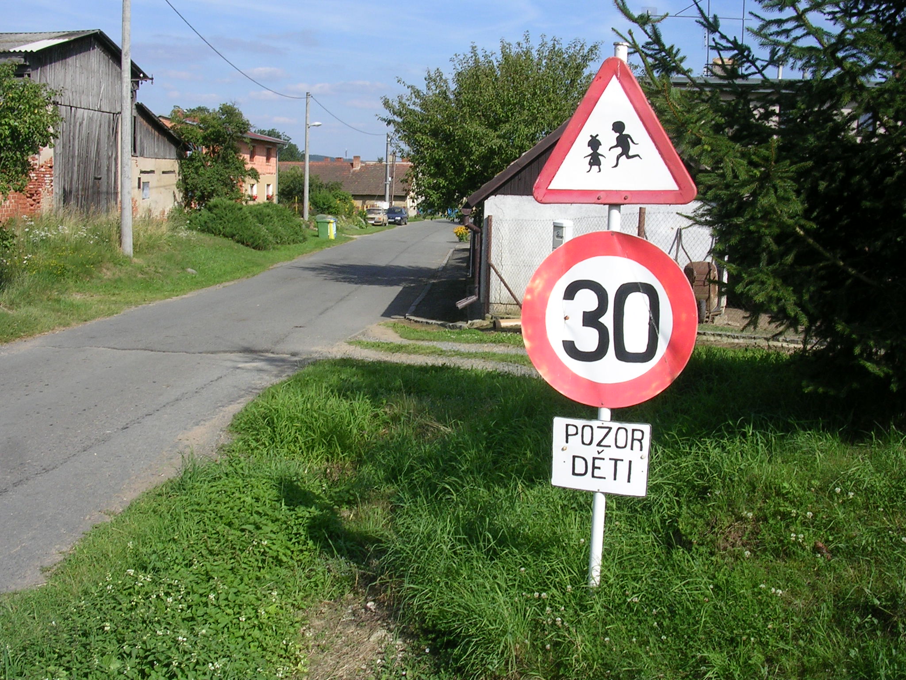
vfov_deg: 37.7
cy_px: 340
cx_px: 453
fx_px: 995
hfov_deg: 49.0
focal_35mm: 38
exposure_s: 1/322
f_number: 5.6
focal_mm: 5.8
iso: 50
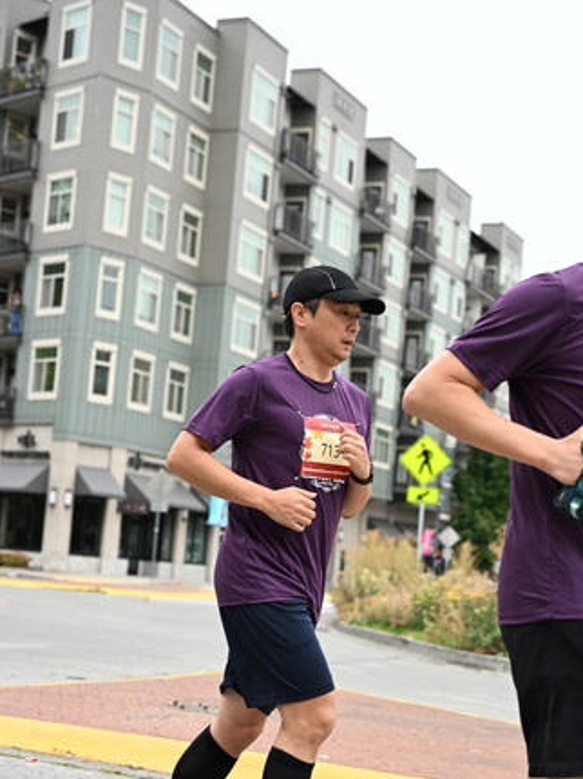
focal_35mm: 64
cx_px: 285
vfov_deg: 30.2
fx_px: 1439
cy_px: 453
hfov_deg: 22.9
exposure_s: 1/800
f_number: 4
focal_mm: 52
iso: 1600
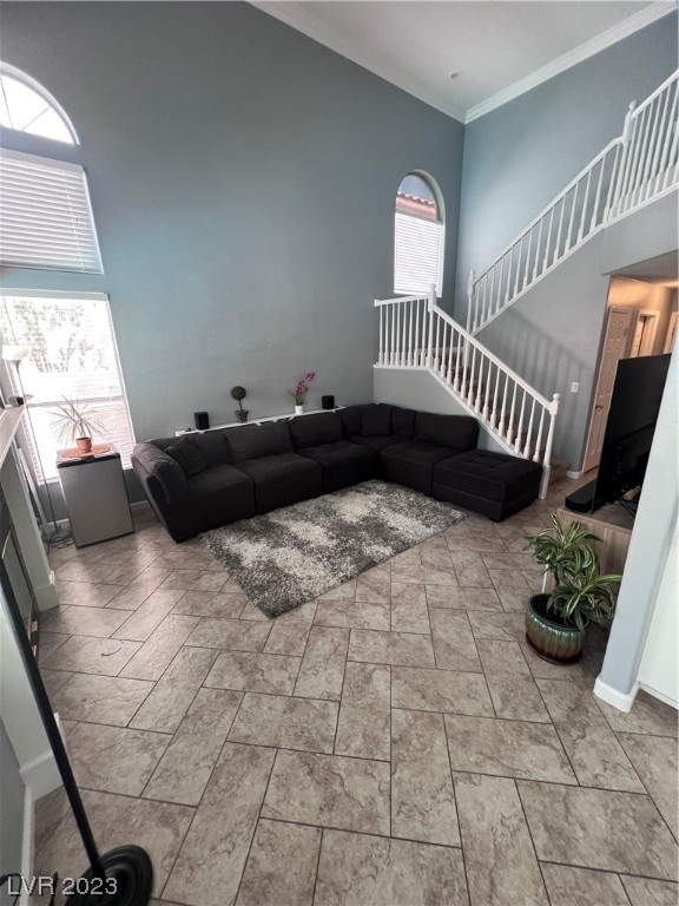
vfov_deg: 106.2
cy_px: 453
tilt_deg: -16.1
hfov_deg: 89.9
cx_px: 340
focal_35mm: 13
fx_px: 340
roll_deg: +0.0
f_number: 1.8
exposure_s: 1/99
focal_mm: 1.57
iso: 200
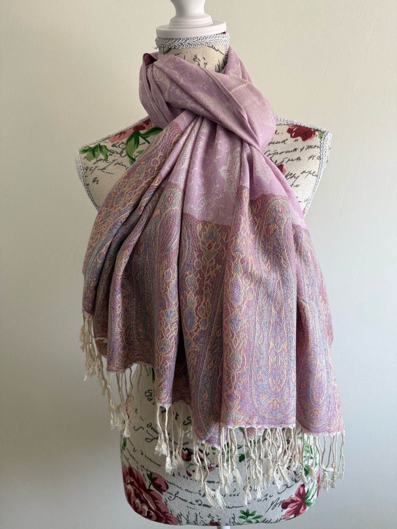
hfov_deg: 56.8
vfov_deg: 71.6
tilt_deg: -9.8
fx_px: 367
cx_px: 198
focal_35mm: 24
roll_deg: +1.8
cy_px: 264
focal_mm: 6.76
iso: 160
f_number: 1.78
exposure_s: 1/121
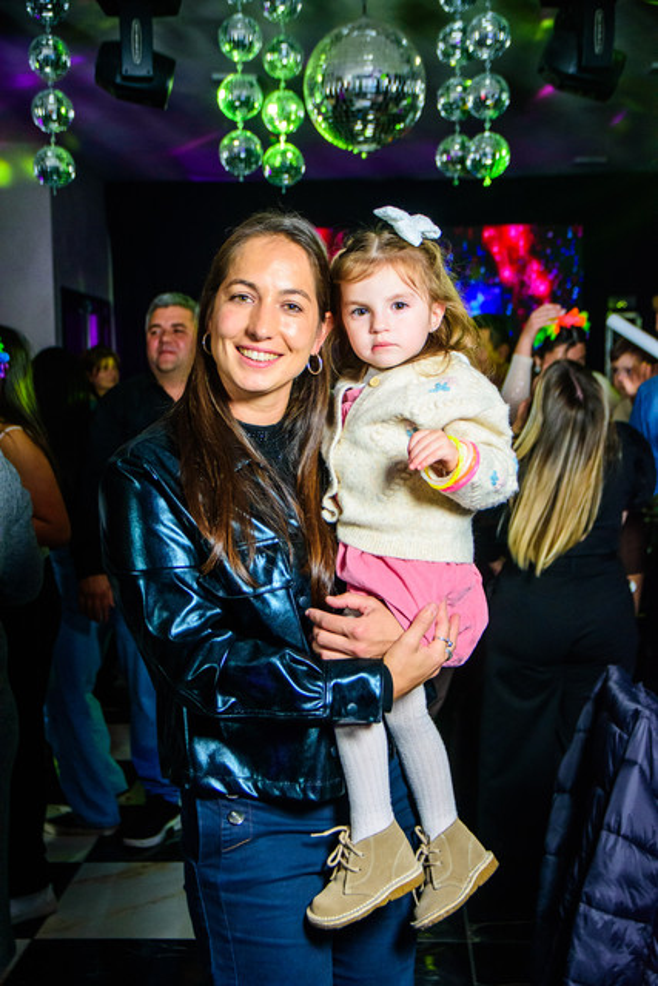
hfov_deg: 26.5
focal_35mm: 51
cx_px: 329
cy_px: 493
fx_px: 1397
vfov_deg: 38.9
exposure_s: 1/200
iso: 1600
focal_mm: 34
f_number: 3.3
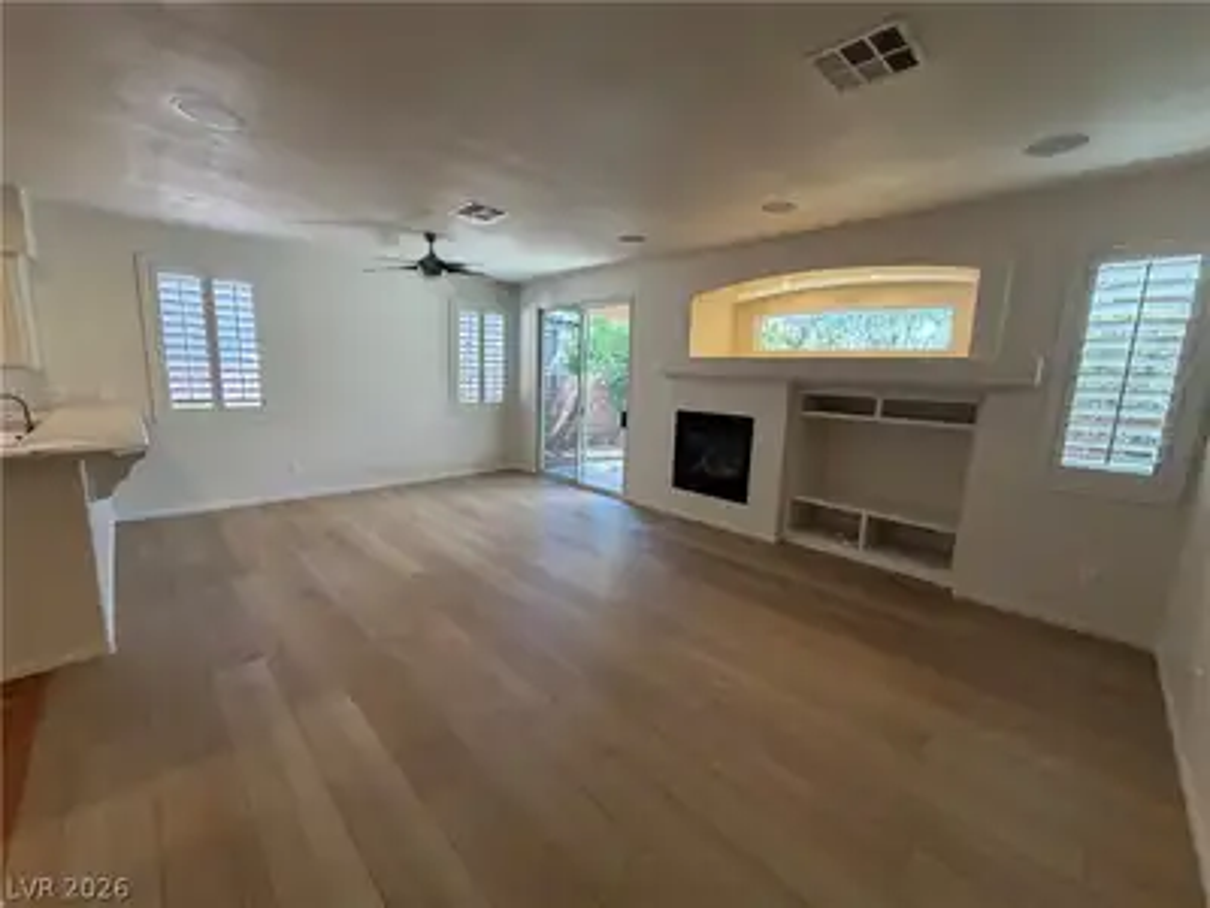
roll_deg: -1.6
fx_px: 489
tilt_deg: -9.5
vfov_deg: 85.7
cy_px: 454
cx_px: 605
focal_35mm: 14
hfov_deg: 102.1
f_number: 2.2
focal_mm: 2.22
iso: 320
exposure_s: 1/120
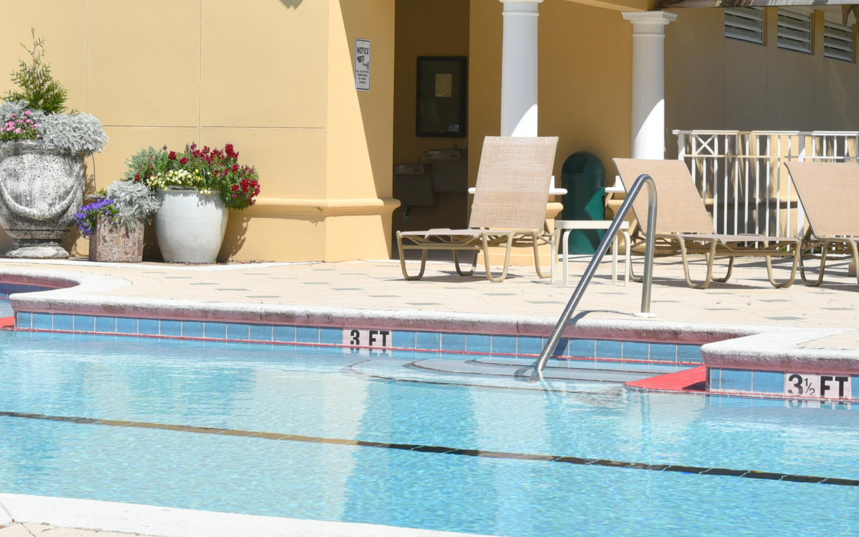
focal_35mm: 91
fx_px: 2130
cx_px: 455
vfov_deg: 14.3
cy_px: 171
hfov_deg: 22.8
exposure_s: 1/500
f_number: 11
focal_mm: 46
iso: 200
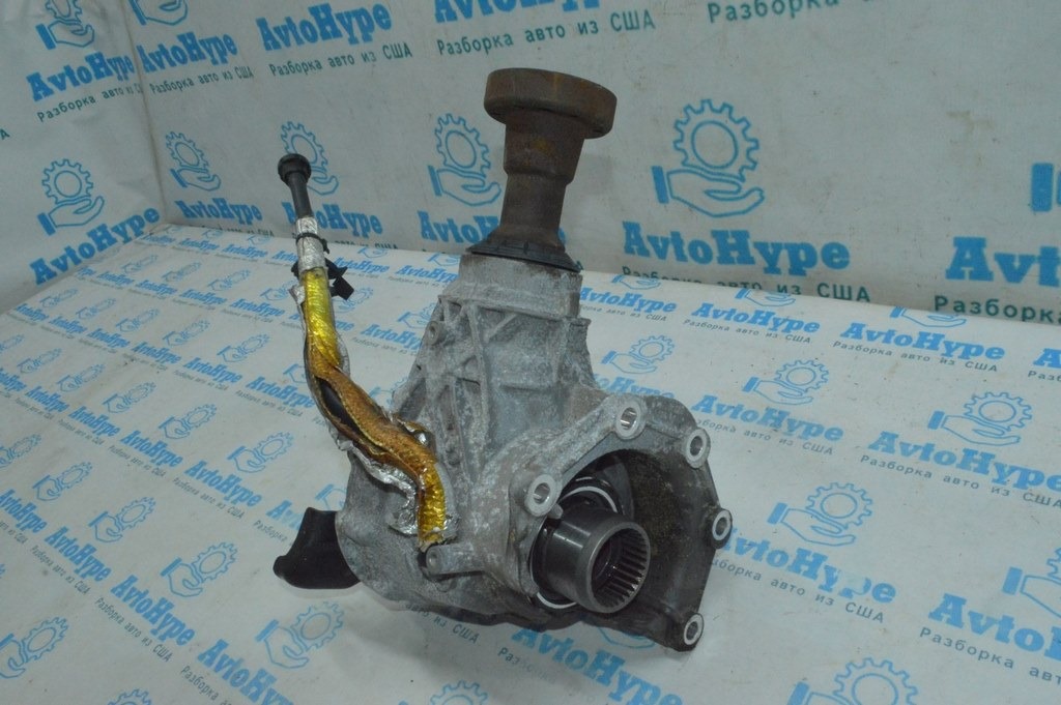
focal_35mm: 27
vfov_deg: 47.9
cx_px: 530
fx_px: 795
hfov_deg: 67.4
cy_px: 352
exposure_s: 1/60
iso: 5000
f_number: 22
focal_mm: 18
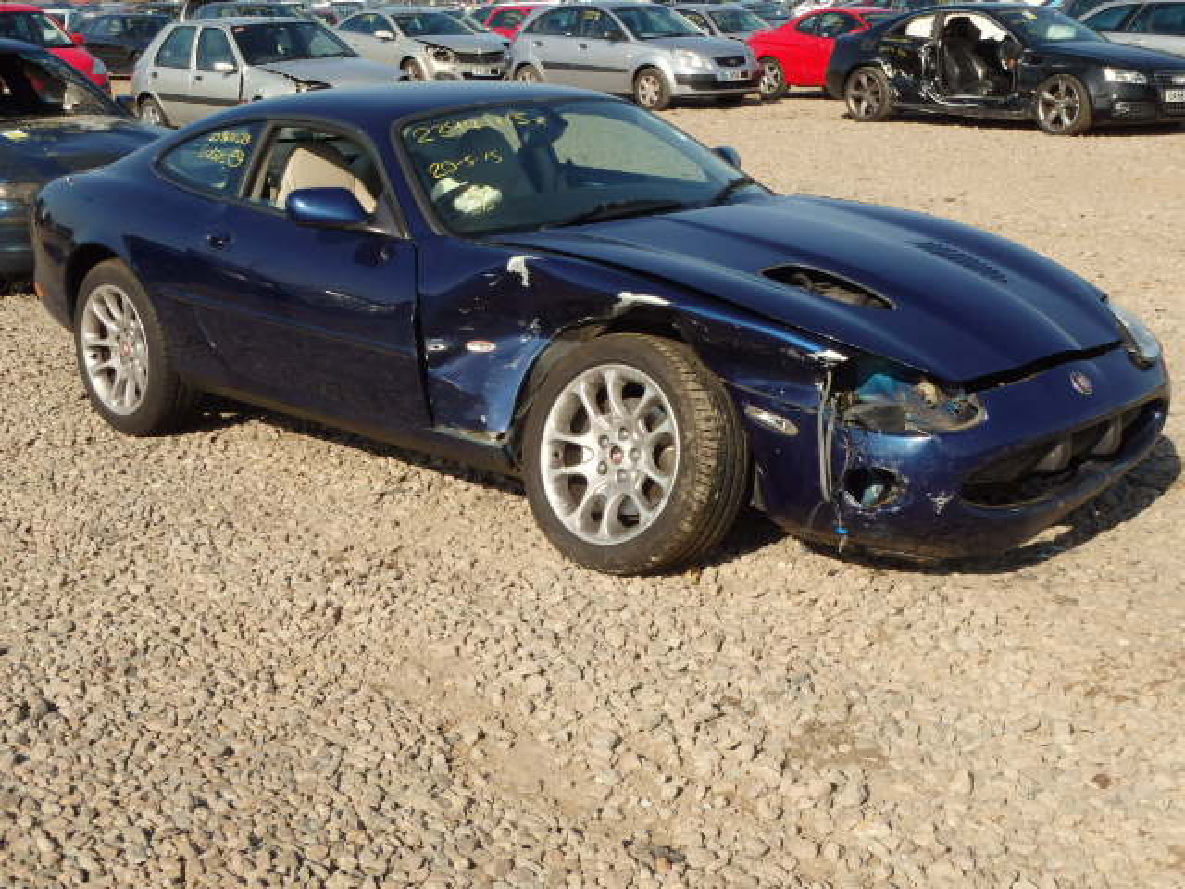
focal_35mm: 49
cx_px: 592
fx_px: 1677
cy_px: 444
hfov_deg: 38.9
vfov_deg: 29.7
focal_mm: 8.8
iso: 125
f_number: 4.9
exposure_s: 1/640
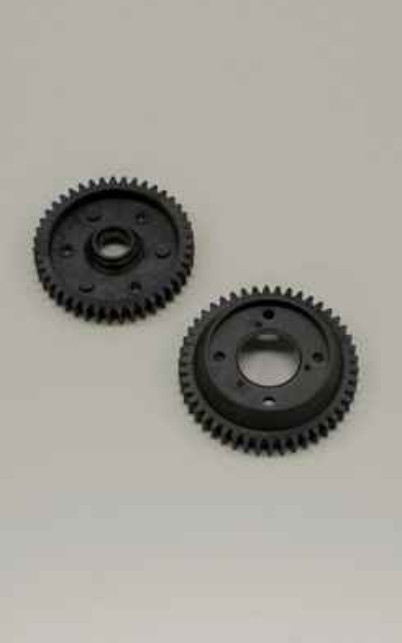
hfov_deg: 16.0
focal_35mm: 82
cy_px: 320
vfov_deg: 25.3
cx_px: 203
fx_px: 1434
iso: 200
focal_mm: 35
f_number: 10
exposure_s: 1/4
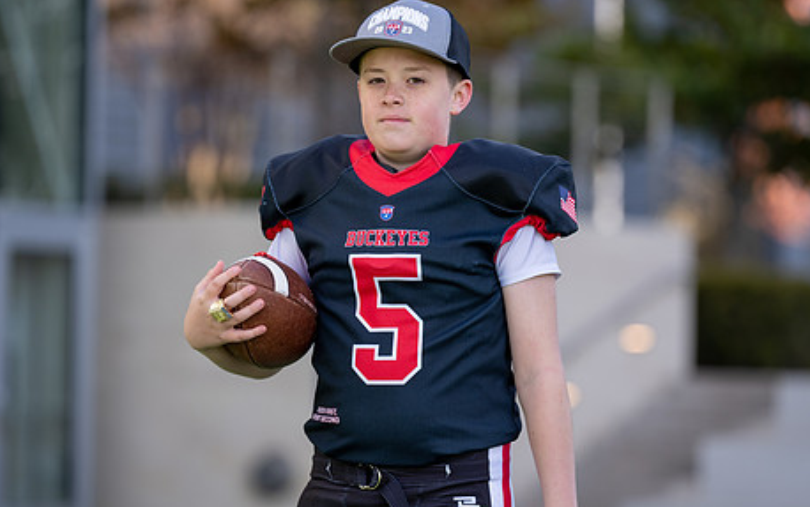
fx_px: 4661
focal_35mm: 211
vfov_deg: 6.2
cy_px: 255
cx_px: 422
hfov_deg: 9.9
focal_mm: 159
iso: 100
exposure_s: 1/500
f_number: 2.8
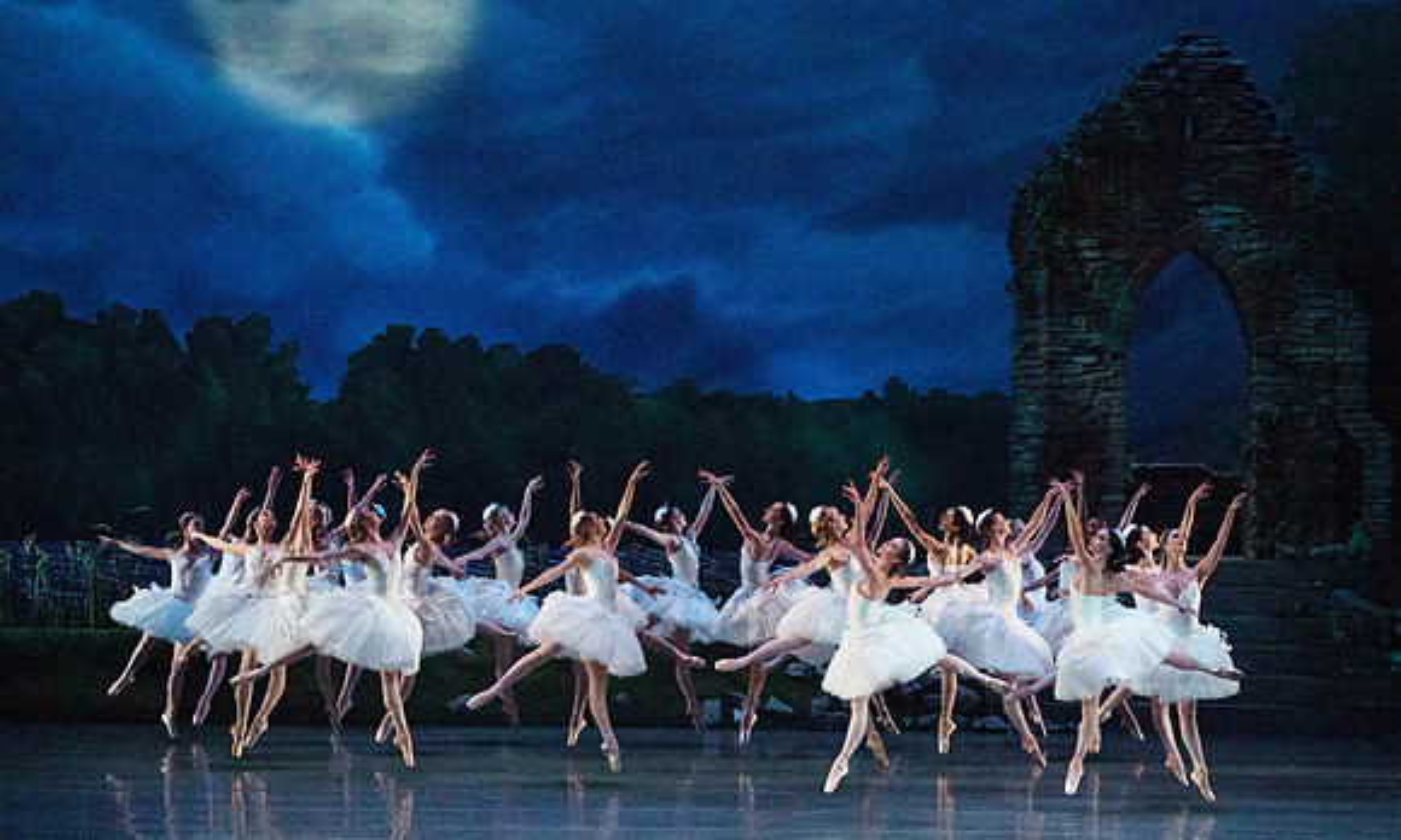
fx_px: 5715
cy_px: 336
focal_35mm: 151
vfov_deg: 8.4
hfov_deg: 14.0
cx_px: 757
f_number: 5.6
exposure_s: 1/320
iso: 8000
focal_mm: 121
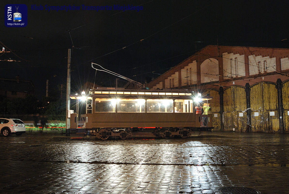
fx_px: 241
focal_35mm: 30
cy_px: 97
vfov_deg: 43.7
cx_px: 144
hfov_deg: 61.9
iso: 200
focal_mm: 20
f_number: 11
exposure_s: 6
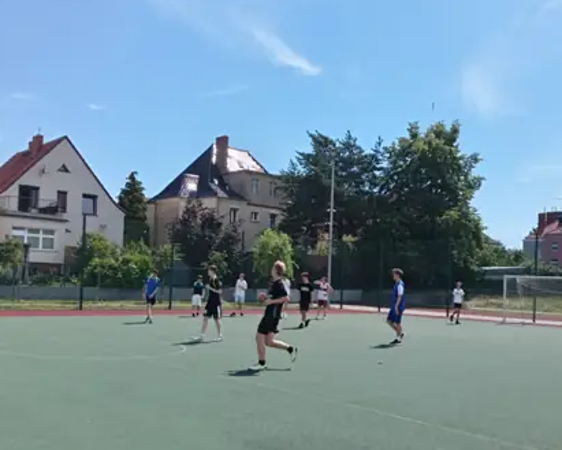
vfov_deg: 40.0
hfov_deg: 49.0
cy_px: 268
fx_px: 616
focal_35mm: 37
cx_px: 312
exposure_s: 1/1070
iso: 64
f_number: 1.8
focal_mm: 3.98
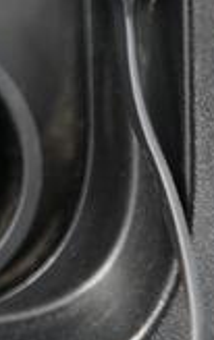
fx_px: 1032
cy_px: -62
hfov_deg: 11.0
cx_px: -187
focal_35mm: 111
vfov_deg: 17.9
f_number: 2.8
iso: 1250
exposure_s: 1/30
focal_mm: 28
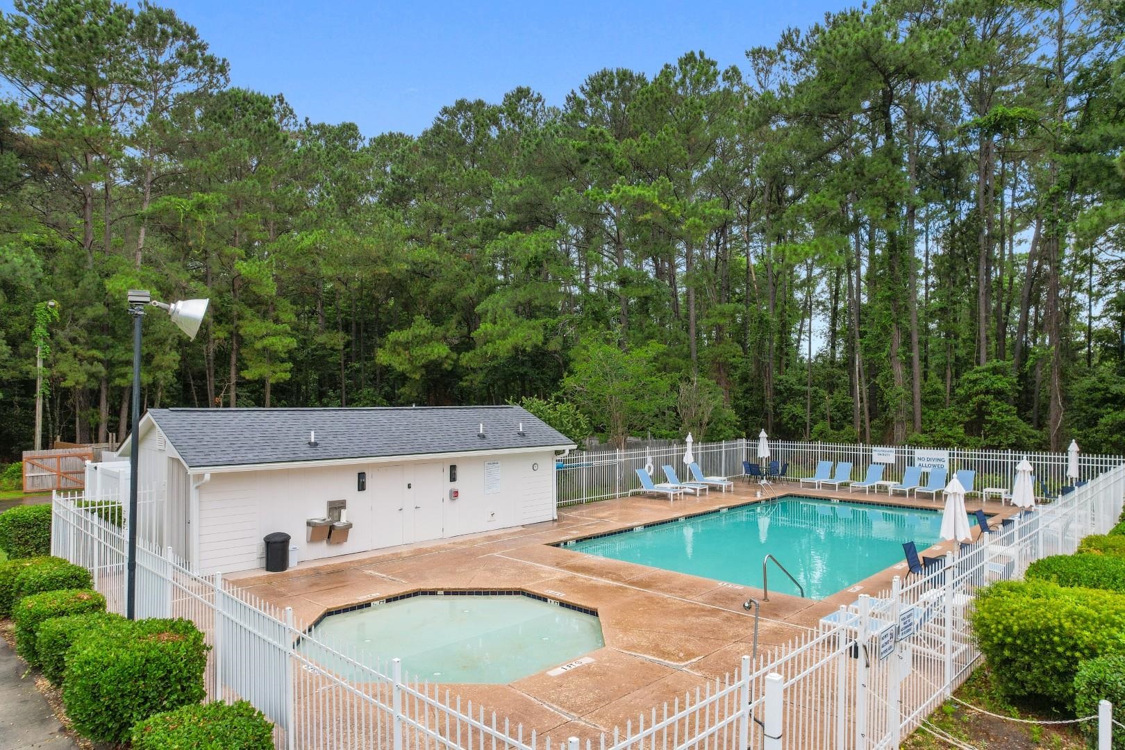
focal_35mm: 22
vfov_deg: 57.2
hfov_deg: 78.6
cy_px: 375
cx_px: 562
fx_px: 687
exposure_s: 1/250
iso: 100
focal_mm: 8.38
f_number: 2.8
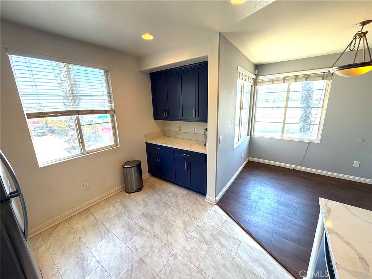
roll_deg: +2.1
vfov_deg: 85.7
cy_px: 140
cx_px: 186
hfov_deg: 102.1
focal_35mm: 14
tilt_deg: -14.0
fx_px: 150
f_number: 2.2
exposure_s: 1/120
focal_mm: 2.22
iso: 80
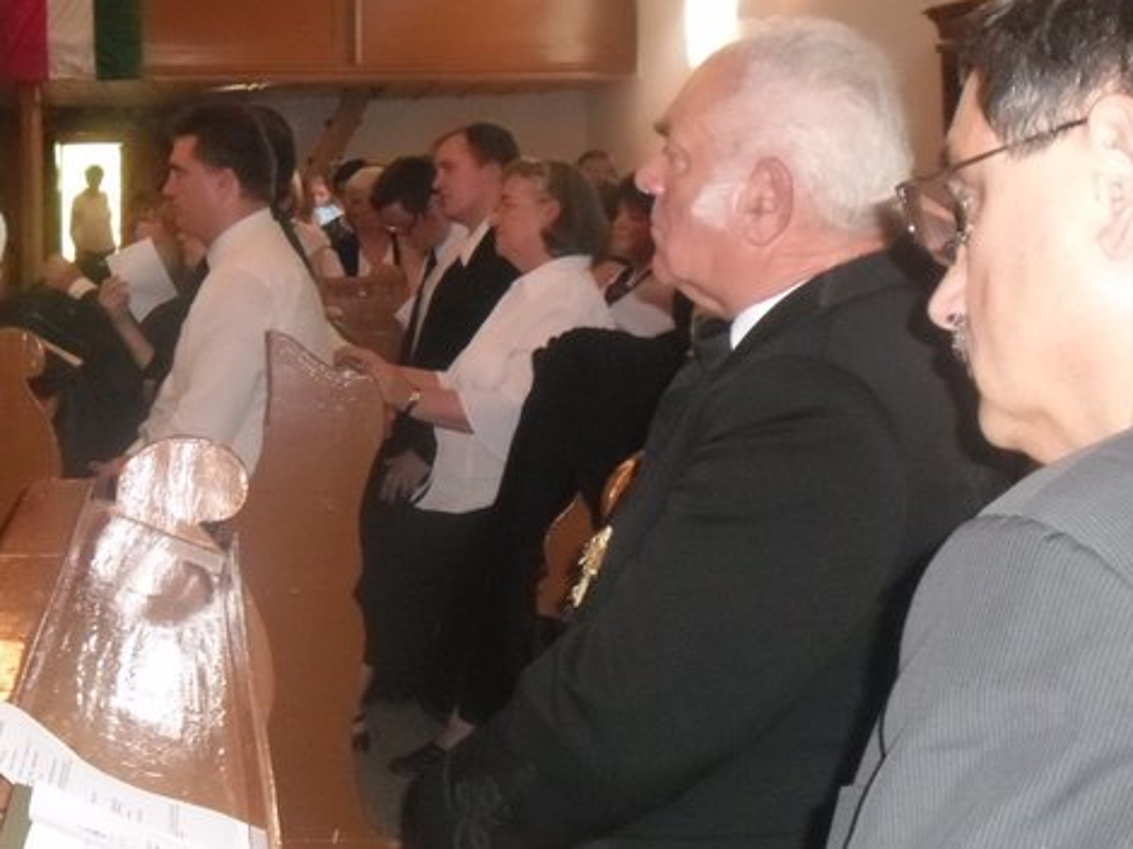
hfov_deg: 30.2
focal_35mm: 63
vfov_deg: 23.1
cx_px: 270
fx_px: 2061
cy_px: 236
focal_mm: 6.6
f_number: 4
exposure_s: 1/45
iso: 400
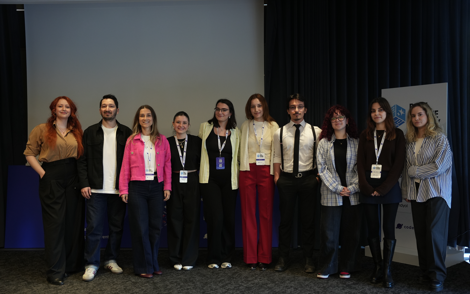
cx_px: 235
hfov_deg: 51.2
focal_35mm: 38
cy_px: 157
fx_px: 491
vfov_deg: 33.3
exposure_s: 1/125
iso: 1250
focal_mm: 37.3
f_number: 2.8
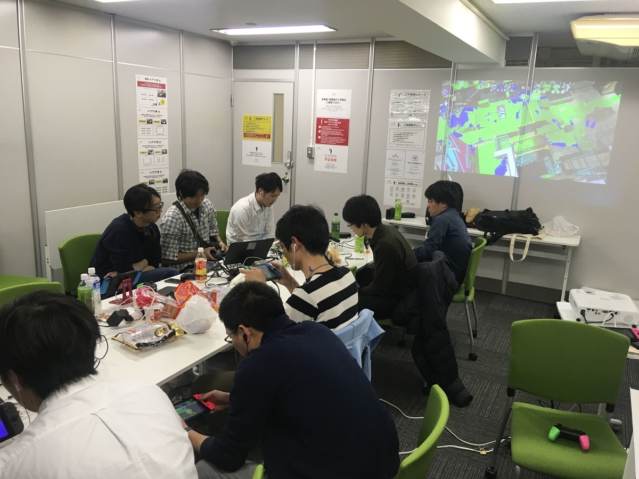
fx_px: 535
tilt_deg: -13.2
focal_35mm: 29
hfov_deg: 61.7
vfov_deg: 48.2
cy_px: 240
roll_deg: -2.5
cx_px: 320
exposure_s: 1/30
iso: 40
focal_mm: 4.15
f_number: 2.2
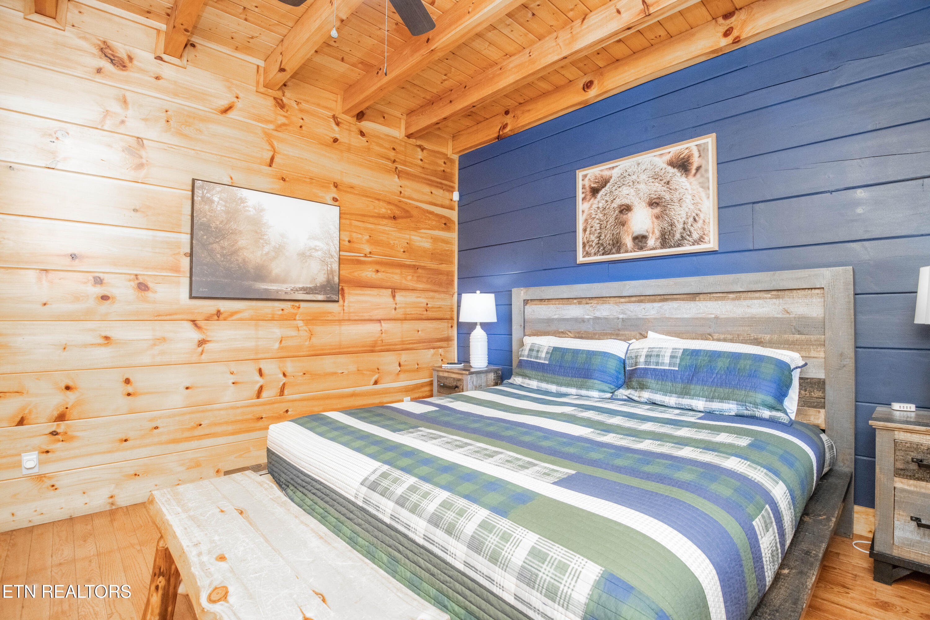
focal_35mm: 16
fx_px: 413
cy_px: 310
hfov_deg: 96.7
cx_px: 465
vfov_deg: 73.7
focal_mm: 16
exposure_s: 1/60
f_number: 9
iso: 500
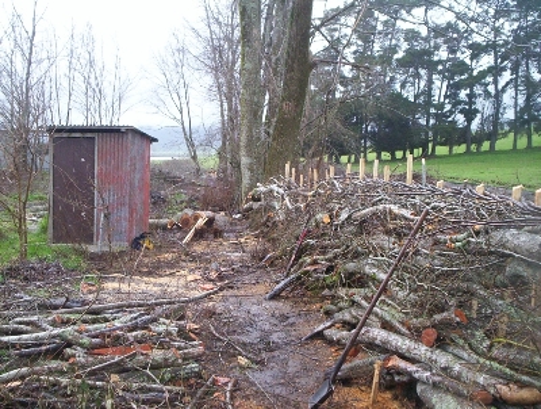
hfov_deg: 48.9
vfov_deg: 37.9
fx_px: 595
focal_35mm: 38
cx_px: 270
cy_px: 204
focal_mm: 4.99
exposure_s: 1/73.1
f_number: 4.5
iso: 200
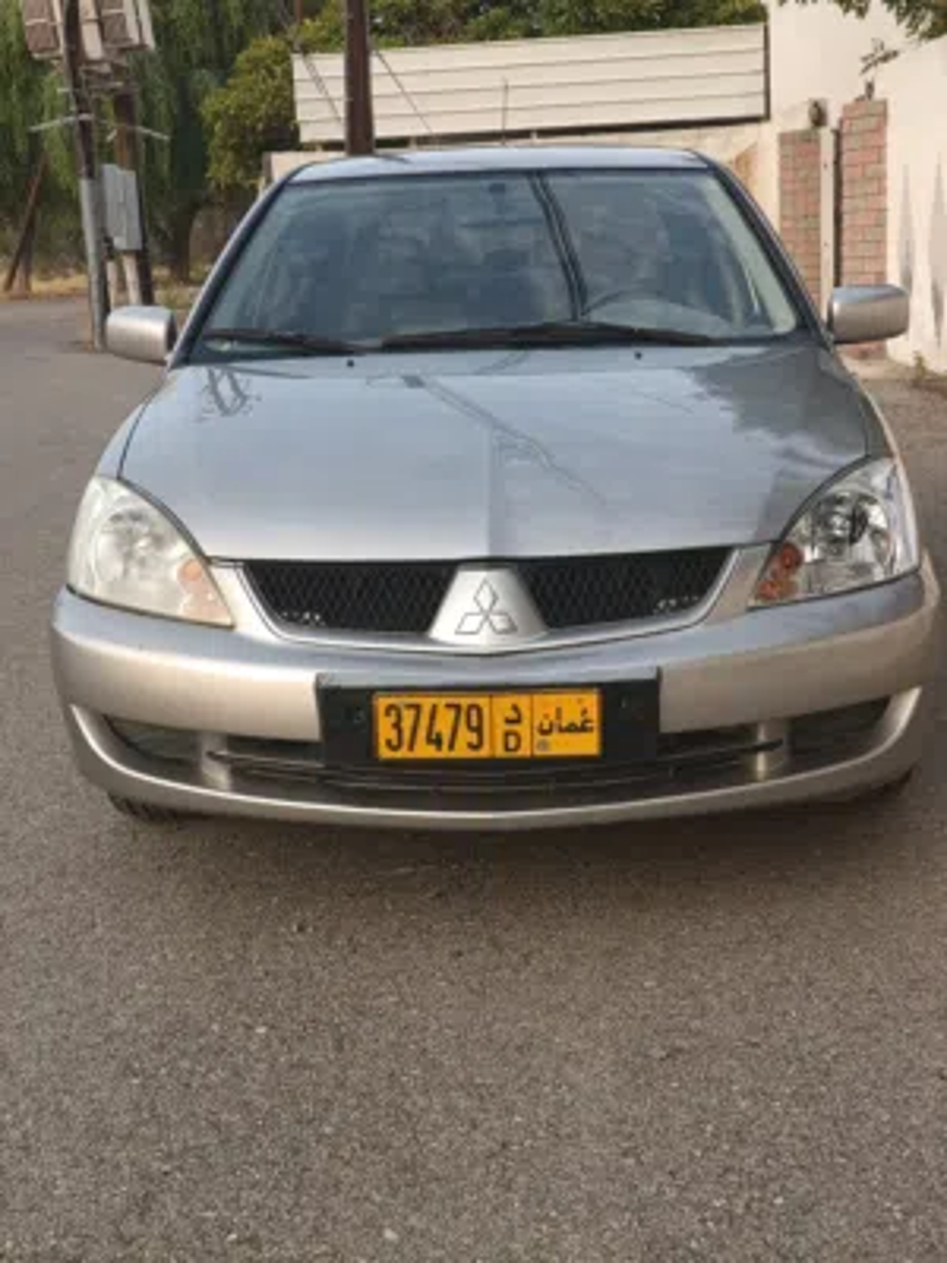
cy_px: 632
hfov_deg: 30.9
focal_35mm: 47
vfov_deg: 40.4
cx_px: 474
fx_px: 1714
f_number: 2
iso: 125
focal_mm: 7.08
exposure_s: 1/100
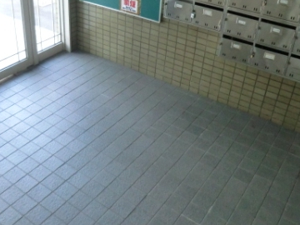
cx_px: 104
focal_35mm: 40
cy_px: 68
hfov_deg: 46.2
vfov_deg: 35.5
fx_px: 347
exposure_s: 1/60
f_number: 3.2
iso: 400
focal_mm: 4.3
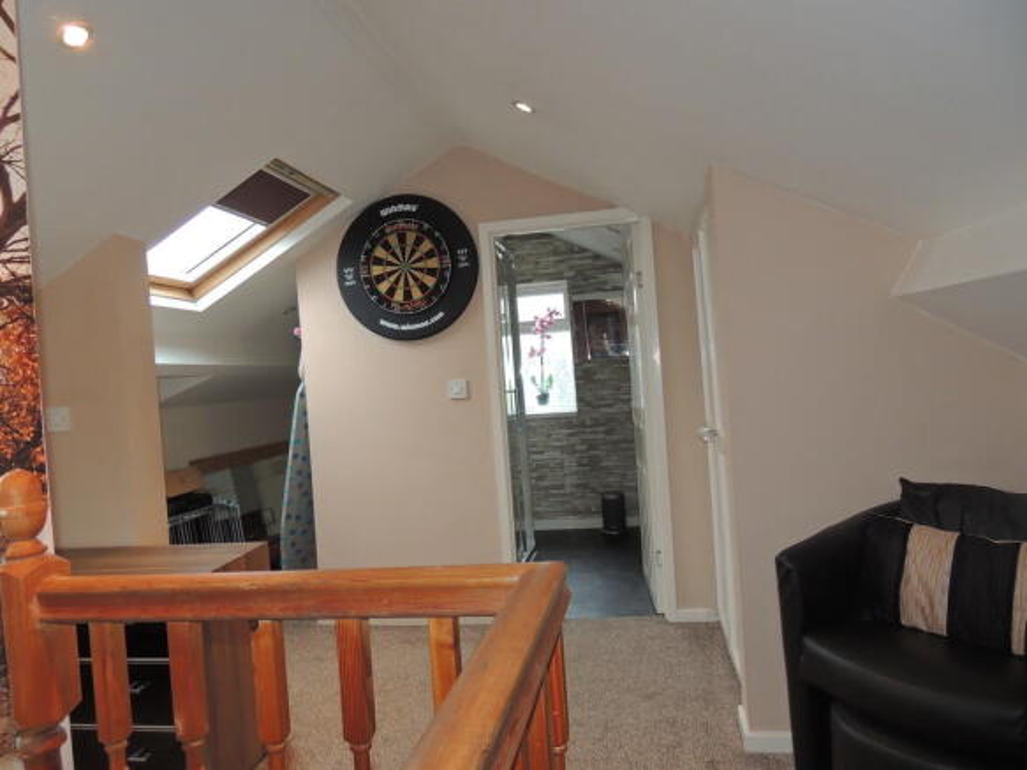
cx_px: 514
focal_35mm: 24
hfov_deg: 71.6
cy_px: 385
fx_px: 712
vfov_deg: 56.8
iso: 220
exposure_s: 1/40
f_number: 3
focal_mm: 4.3
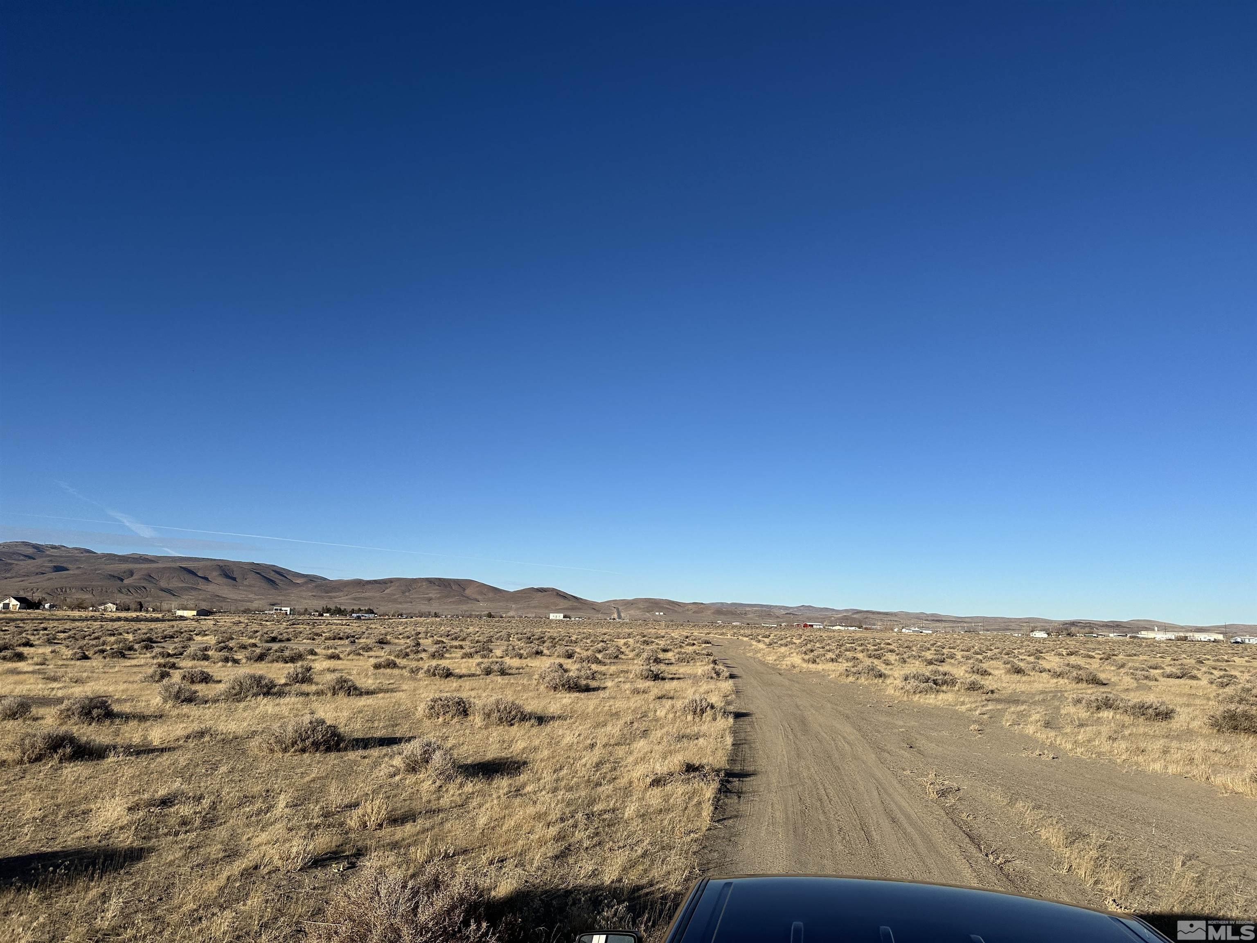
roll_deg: -2.3
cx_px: 628
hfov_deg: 71.6
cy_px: 472
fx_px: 872
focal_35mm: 24
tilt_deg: +8.9
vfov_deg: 56.8
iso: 80
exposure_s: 1/7042
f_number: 1.78
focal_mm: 6.86
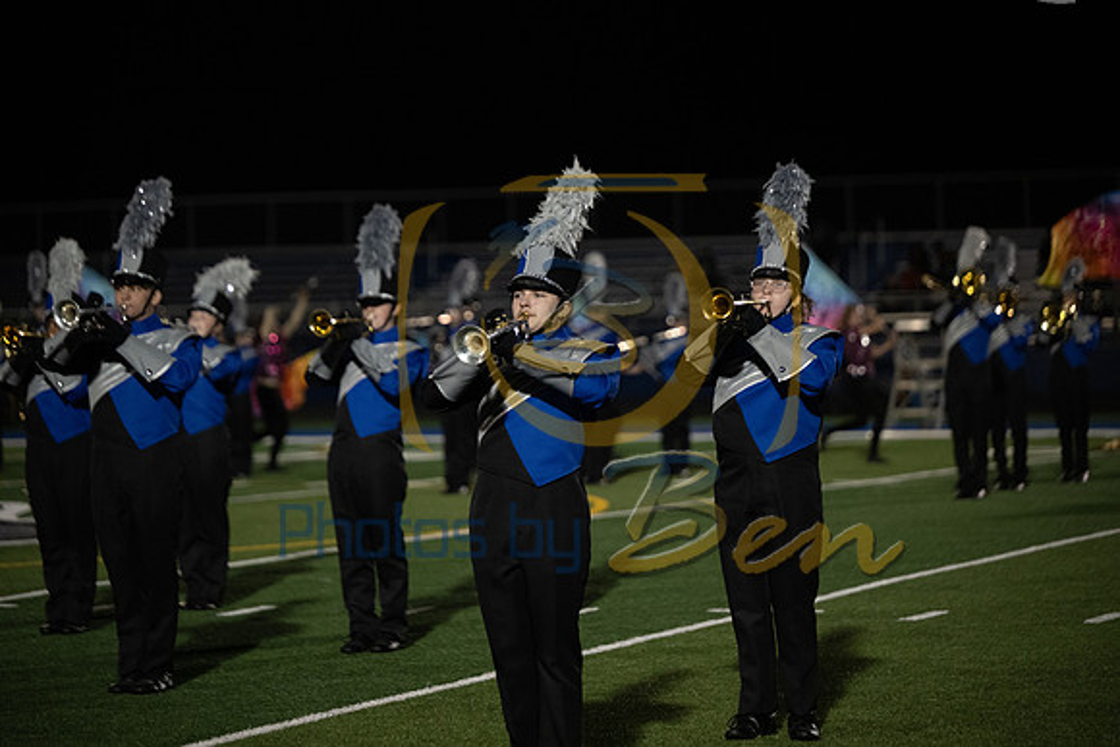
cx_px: 560
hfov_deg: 15.2
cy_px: 374
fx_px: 4201
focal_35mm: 135
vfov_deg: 10.2
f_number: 2.8
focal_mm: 135
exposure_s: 1/1250
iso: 3200
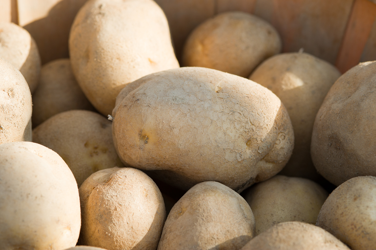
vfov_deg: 13.0
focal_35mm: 105
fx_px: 1096
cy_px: 125
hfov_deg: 19.5
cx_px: 188
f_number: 8
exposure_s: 1/250
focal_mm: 105
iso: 200
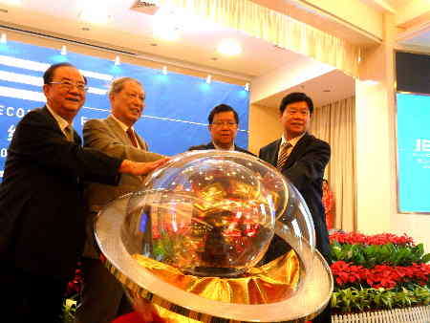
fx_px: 460
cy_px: 162
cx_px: 215
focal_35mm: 37
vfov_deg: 38.7
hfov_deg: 50.1
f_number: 4
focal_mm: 6.6
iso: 200
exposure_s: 1/20
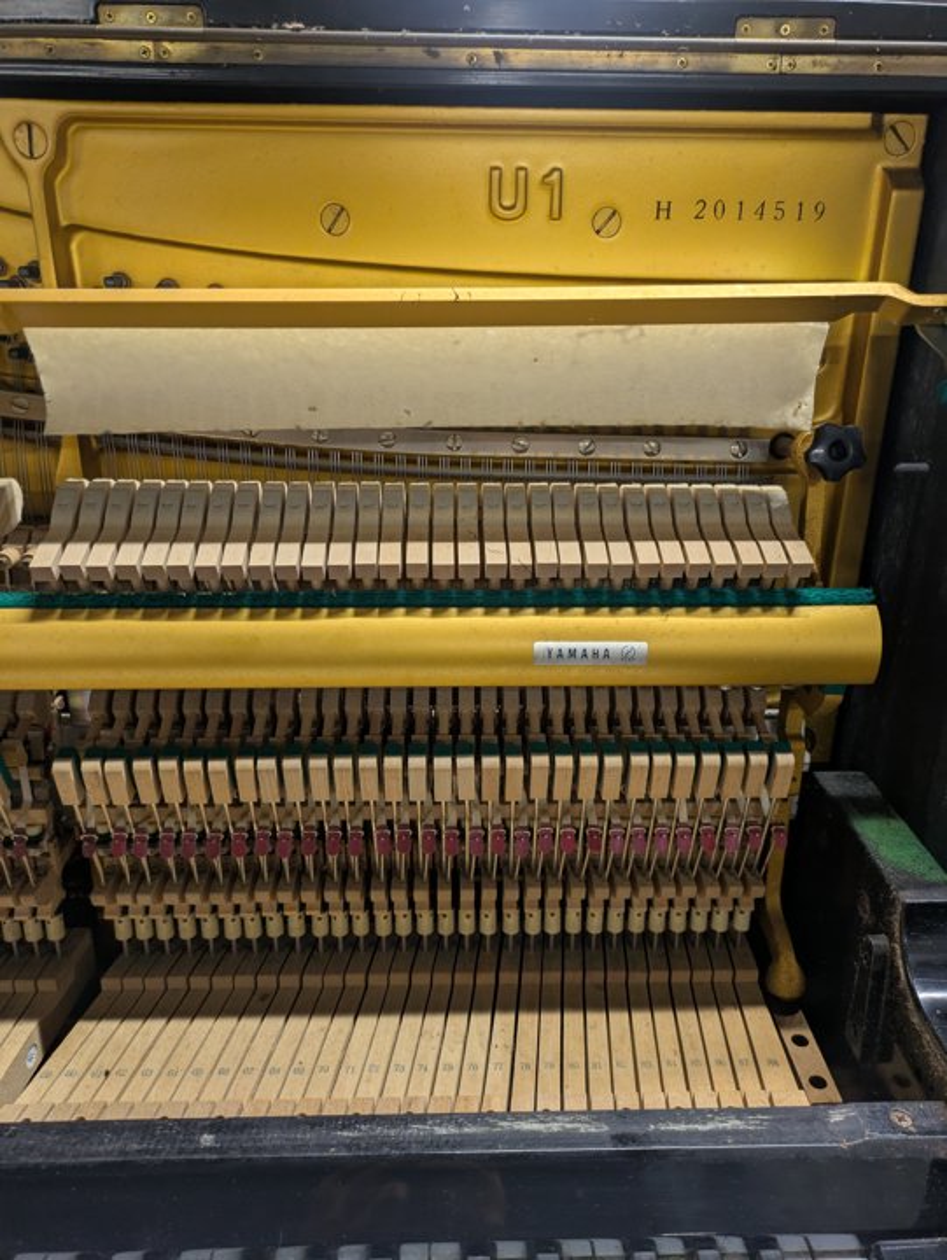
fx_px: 911
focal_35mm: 25
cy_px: 630
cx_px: 474
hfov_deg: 54.9
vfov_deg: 69.4
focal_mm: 5.43
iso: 189
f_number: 1.89
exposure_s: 1/40
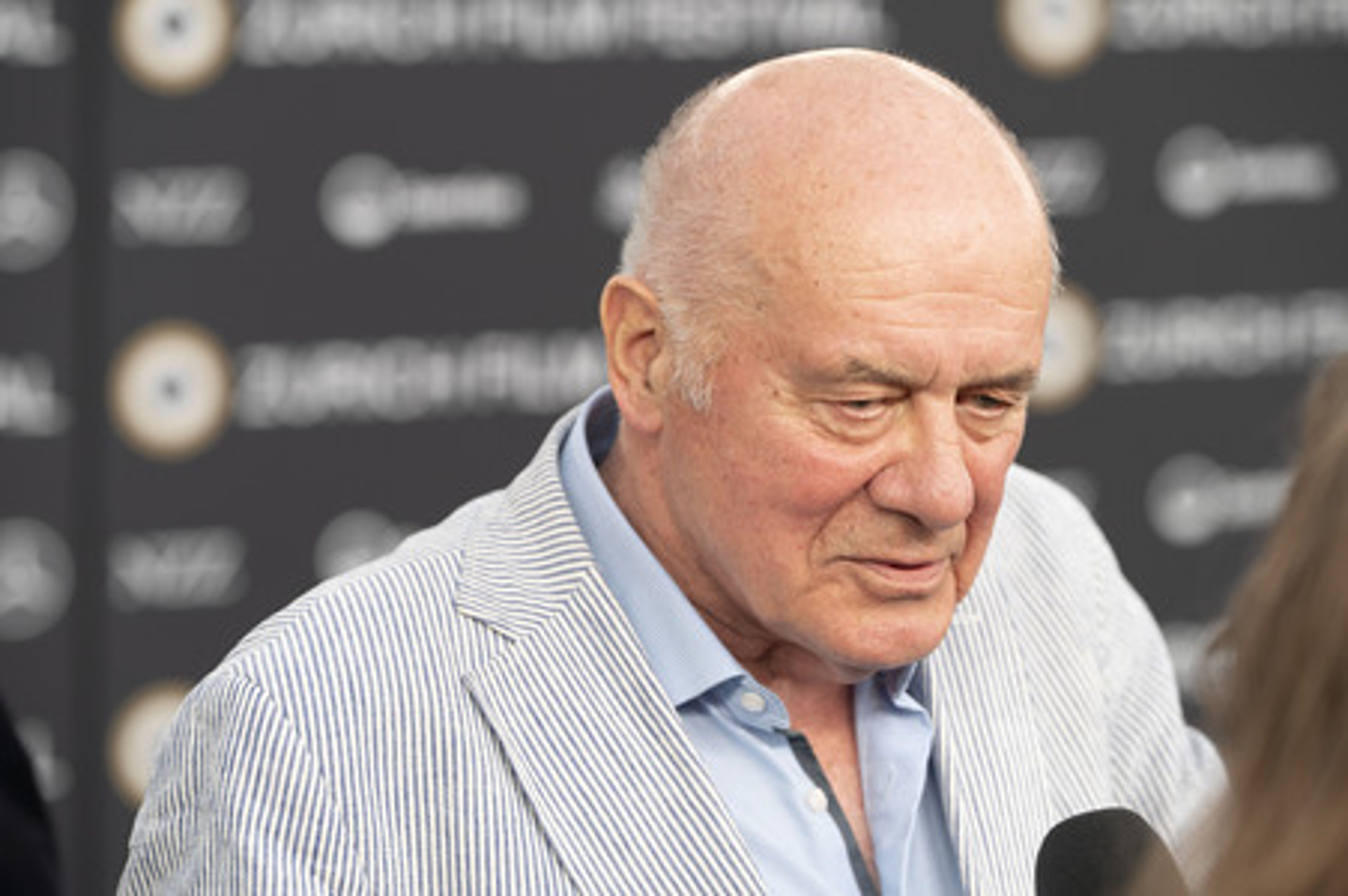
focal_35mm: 152
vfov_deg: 9.0
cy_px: 448
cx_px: 674
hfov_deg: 13.5
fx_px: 5687
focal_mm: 152
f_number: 4.5
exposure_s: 1/200
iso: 400
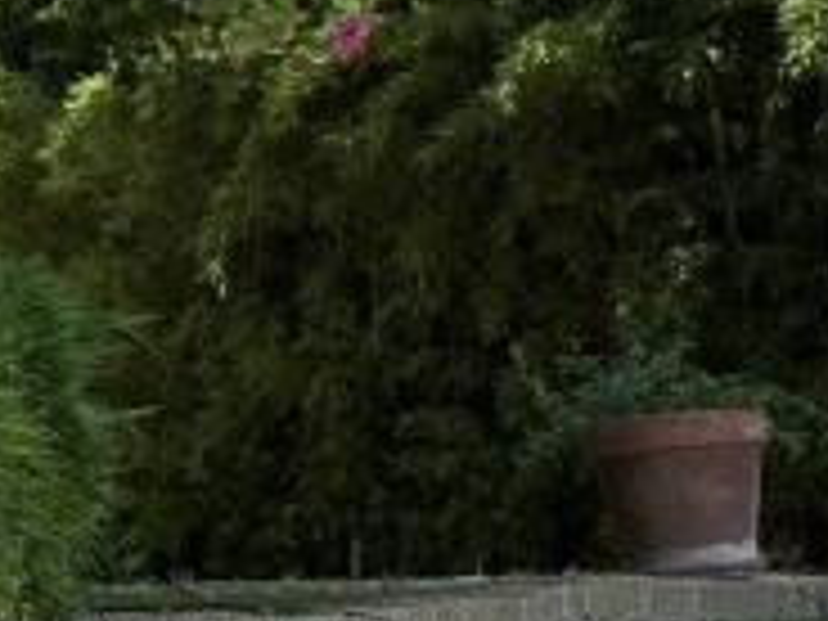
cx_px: -302
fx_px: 4999
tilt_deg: +7.8
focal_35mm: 209
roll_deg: +1.1
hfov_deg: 9.3
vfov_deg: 7.0
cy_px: -162
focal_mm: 6.76
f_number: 1.78
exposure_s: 1/1754
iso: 100
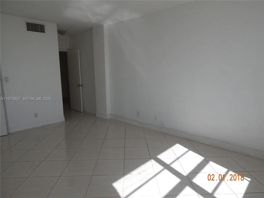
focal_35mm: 23
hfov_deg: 73.9
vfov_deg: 58.9
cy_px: 99
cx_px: 132
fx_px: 175
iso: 125
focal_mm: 4
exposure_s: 1/400
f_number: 6
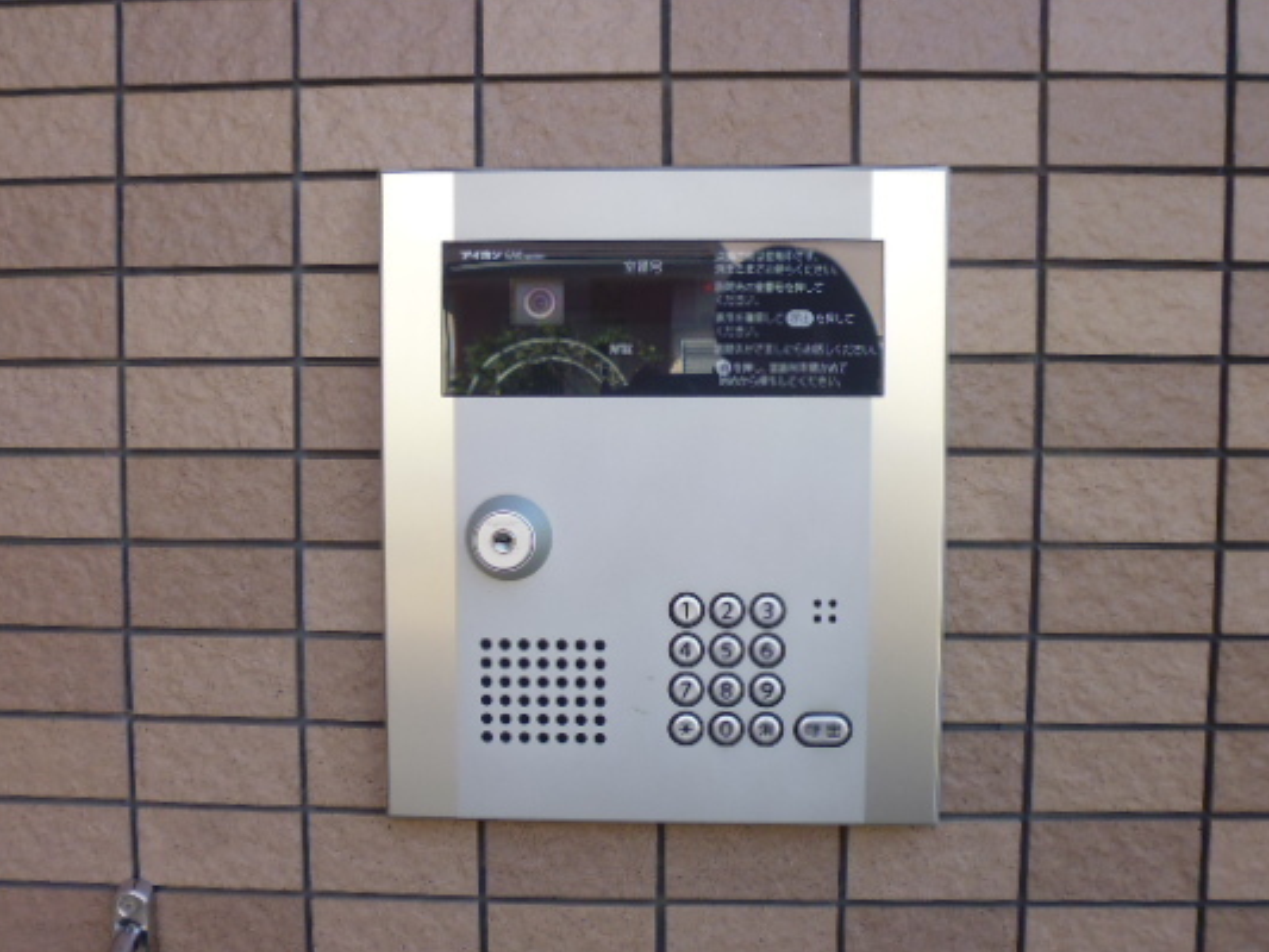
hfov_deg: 51.3
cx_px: 621
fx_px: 1320
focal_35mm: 36
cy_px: 481
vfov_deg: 39.7
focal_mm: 5.2
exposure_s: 1/125
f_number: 3.1
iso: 100
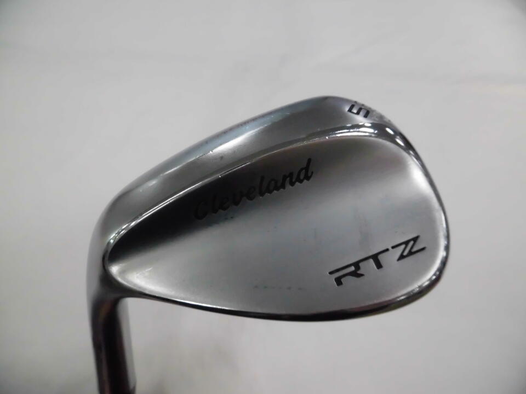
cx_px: 263
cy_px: 197
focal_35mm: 24
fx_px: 365
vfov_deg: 56.8
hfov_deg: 71.6
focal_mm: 4.3
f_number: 3.1
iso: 800
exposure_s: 1/400
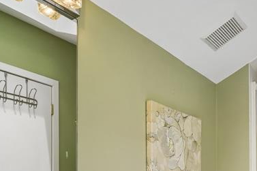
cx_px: 169
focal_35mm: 38
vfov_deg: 31.4
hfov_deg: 49.9
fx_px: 271
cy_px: 184
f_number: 8
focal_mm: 14
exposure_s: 1/160
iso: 400
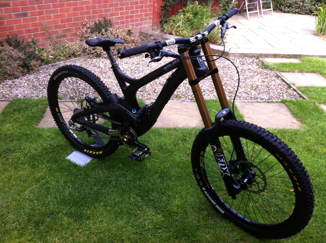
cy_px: 122
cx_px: 163
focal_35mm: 35
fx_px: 329
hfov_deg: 52.7
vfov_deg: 40.6
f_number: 2.8
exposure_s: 1/249
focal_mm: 3.85
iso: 80
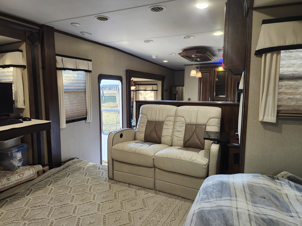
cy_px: 113
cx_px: 151
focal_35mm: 23
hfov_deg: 73.9
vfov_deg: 58.9
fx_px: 201
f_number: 1.8
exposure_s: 1/120
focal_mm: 5.54
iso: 500
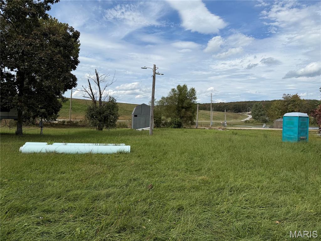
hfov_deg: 71.6
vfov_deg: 56.8
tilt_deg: -0.2
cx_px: 160
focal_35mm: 24
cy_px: 120
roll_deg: -1.4
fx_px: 223
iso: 80
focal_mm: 6.76
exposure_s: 1/5714
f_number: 1.78
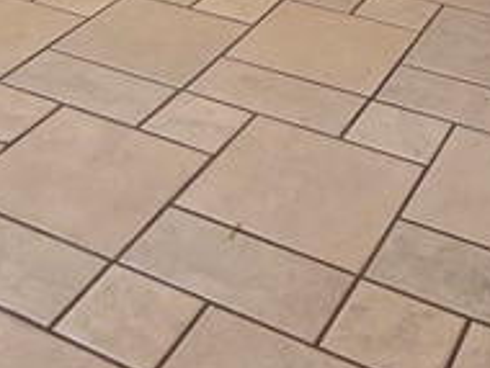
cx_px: 155
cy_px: -304
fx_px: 992
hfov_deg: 27.5
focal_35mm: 70
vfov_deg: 17.1
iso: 400
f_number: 2.2
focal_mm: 2.2
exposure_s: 1/60
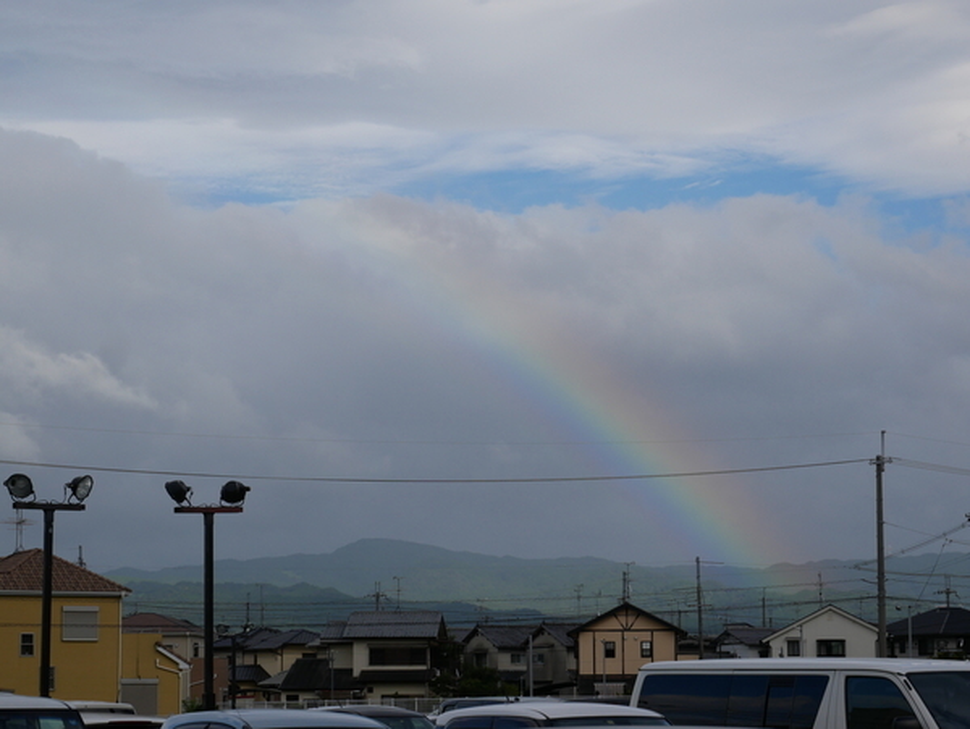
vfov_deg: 15.7
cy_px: 364
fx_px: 2636
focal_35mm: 94
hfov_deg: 20.8
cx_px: 485
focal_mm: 47
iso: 200
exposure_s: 1/500
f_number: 9
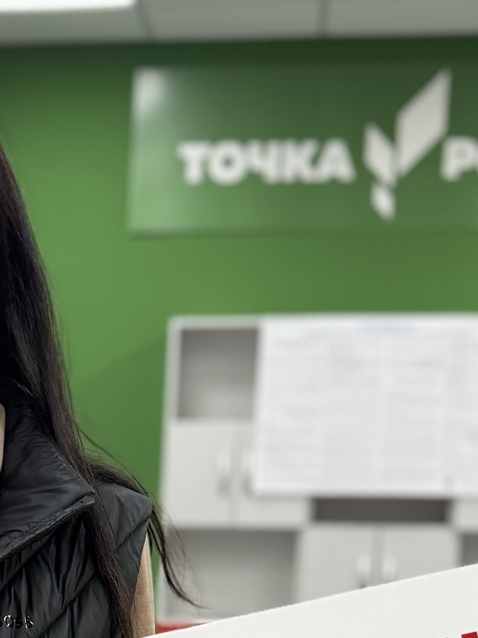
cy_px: 821
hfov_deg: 14.3
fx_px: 1822
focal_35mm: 99
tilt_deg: -11.0
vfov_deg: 18.5
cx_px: -138
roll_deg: -1.9
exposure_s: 1/100
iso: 100
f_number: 1.78
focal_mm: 6.76
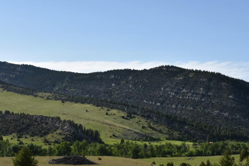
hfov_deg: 28.0
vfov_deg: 18.9
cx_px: 147
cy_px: 108
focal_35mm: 72
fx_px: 498
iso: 100
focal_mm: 55
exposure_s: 1/200
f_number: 9
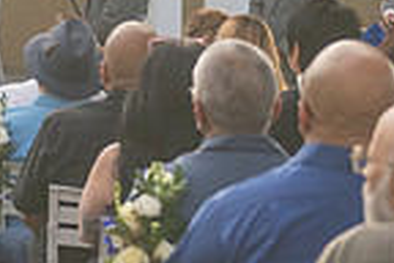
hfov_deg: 7.9
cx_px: -350
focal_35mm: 250
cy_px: -59
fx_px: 2736
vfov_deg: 5.5
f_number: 2.8
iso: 400
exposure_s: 1/2500
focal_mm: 62
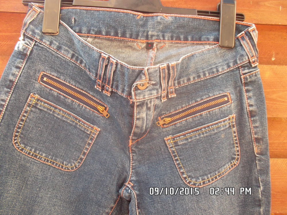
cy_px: 108
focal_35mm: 28
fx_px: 232
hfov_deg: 63.4
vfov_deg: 49.7
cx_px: 144
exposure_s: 1/45
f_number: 3.3
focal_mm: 4.1
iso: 94
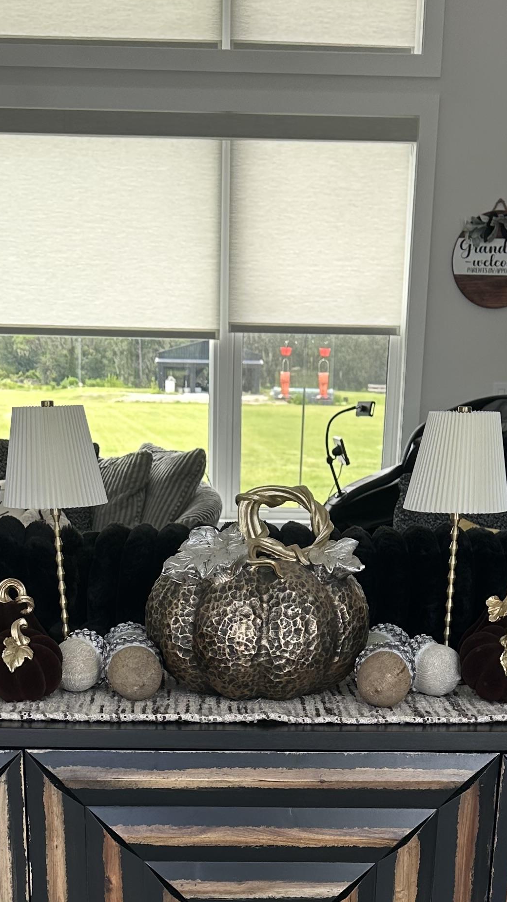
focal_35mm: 57
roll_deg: -1.9
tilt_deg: -19.1
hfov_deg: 21.1
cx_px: 249
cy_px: 891
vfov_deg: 33.6
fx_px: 1363
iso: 80
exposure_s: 1/163
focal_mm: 6.86
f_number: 1.78
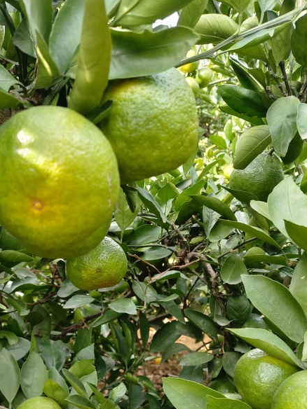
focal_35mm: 42
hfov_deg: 33.9
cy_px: 345
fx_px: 497
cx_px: 89
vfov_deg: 42.2
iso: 50
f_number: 1.88
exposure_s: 1/112
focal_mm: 5.5
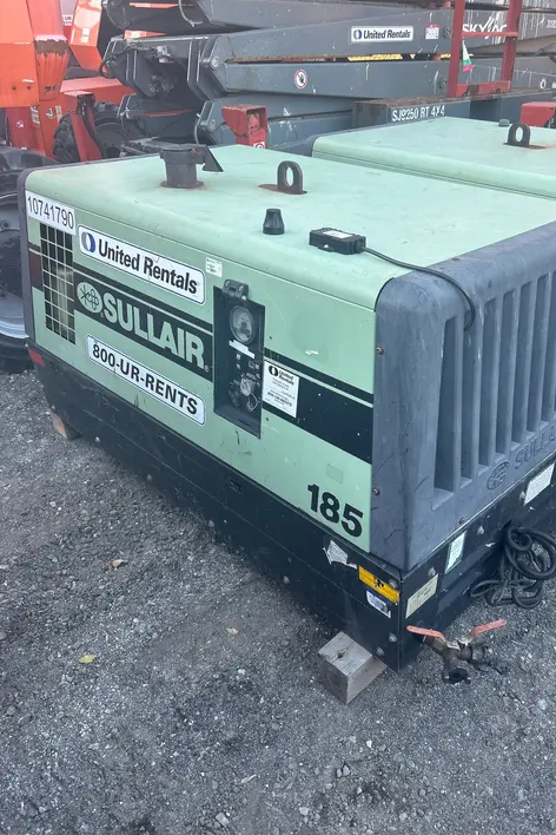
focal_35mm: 28
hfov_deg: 46.2
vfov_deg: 65.5
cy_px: 425
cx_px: 322
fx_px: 649
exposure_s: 1/121
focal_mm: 5.7
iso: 50
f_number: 1.5
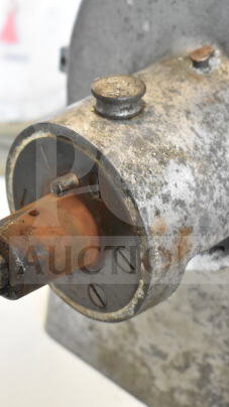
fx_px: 1026
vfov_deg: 22.5
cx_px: 122
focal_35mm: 95
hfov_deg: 12.7
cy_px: 204
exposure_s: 1/60
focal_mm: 40
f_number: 5
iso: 2500
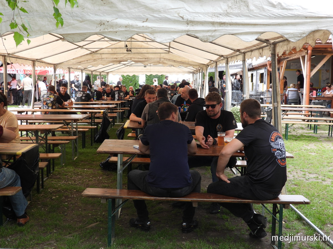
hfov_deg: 45.8
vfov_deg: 35.1
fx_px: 394
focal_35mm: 41
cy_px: 124
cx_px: 166
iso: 100
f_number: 3.2
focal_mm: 7.4
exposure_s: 1/100
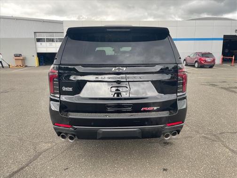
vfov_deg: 53.1
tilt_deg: -11.8
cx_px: 118
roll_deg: +0.3
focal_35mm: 26
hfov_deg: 67.3
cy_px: 89
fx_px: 178
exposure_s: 1/121
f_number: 1.6
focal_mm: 4.2
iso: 32
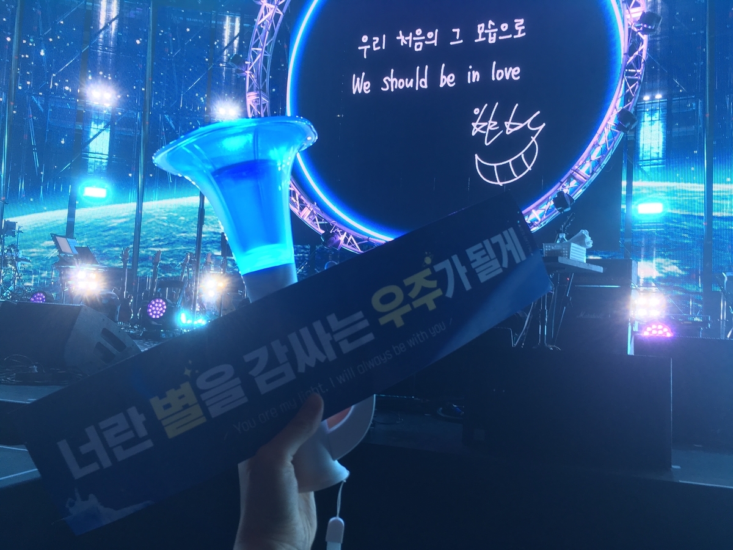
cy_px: 275
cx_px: 366
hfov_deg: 61.7
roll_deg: -2.5
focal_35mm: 29
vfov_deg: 48.2
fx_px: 614
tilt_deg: +2.7
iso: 25
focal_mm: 4.15
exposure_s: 1/40
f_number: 2.2
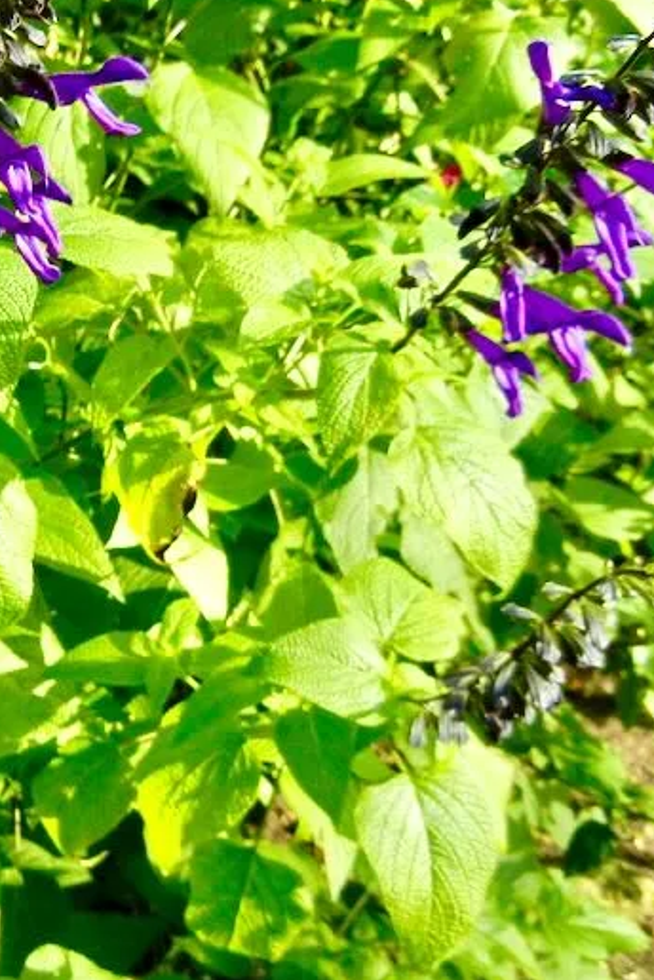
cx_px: -78
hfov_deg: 20.8
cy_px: 504
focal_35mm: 62
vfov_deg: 32.4
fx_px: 1687
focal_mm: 5.4
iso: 160
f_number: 3.5
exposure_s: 1/418
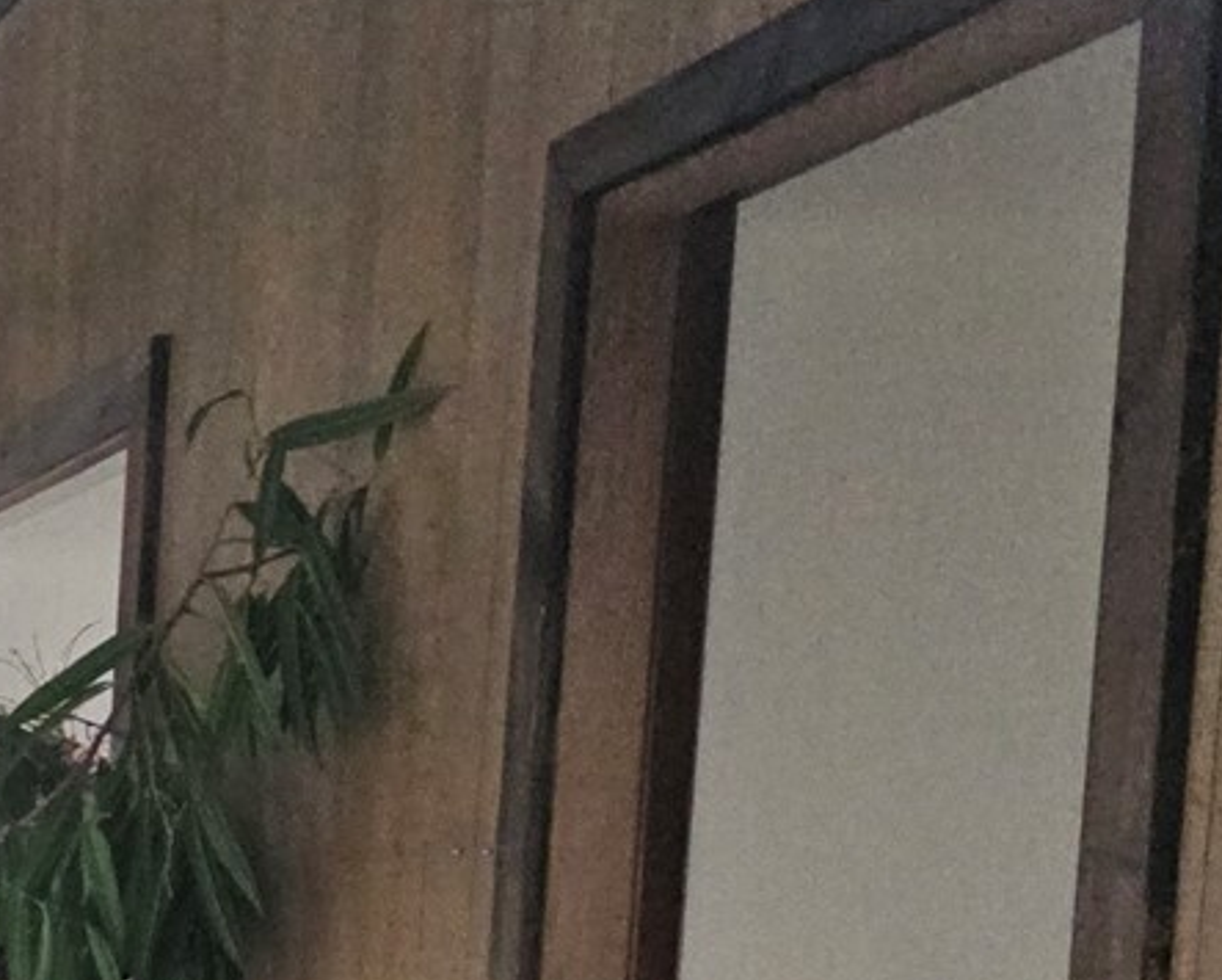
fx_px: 2931
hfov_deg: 19.0
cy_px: 1176
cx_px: -874
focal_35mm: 81
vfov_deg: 18.0
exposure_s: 1/120
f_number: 1.7
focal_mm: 6.3
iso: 800
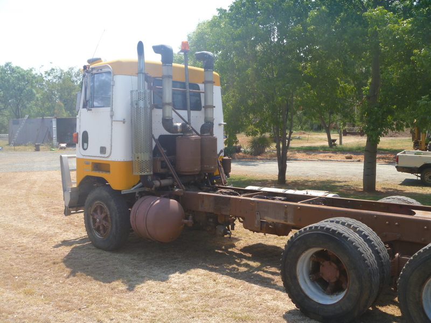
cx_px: 216
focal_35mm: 35
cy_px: 162
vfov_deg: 40.7
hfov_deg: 52.6
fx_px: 436
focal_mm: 6.3
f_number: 5.6
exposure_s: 1/160
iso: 80
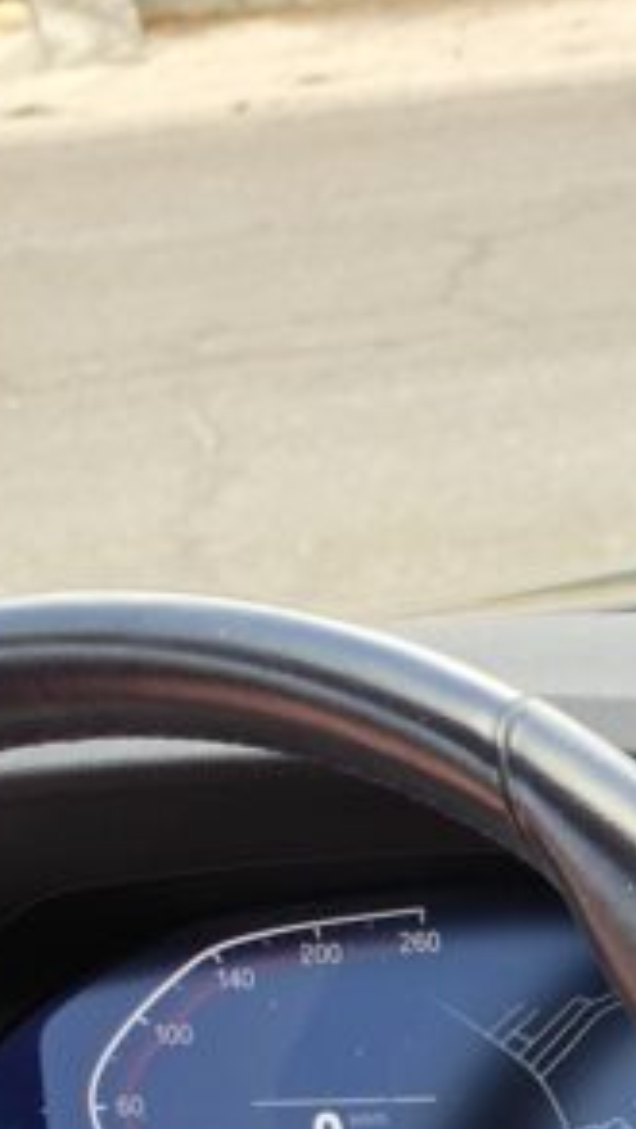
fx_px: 4104
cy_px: 2227
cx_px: 2224
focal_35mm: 137
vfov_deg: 13.5
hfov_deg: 7.3
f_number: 1.4
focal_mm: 6.5
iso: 16
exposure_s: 1/103
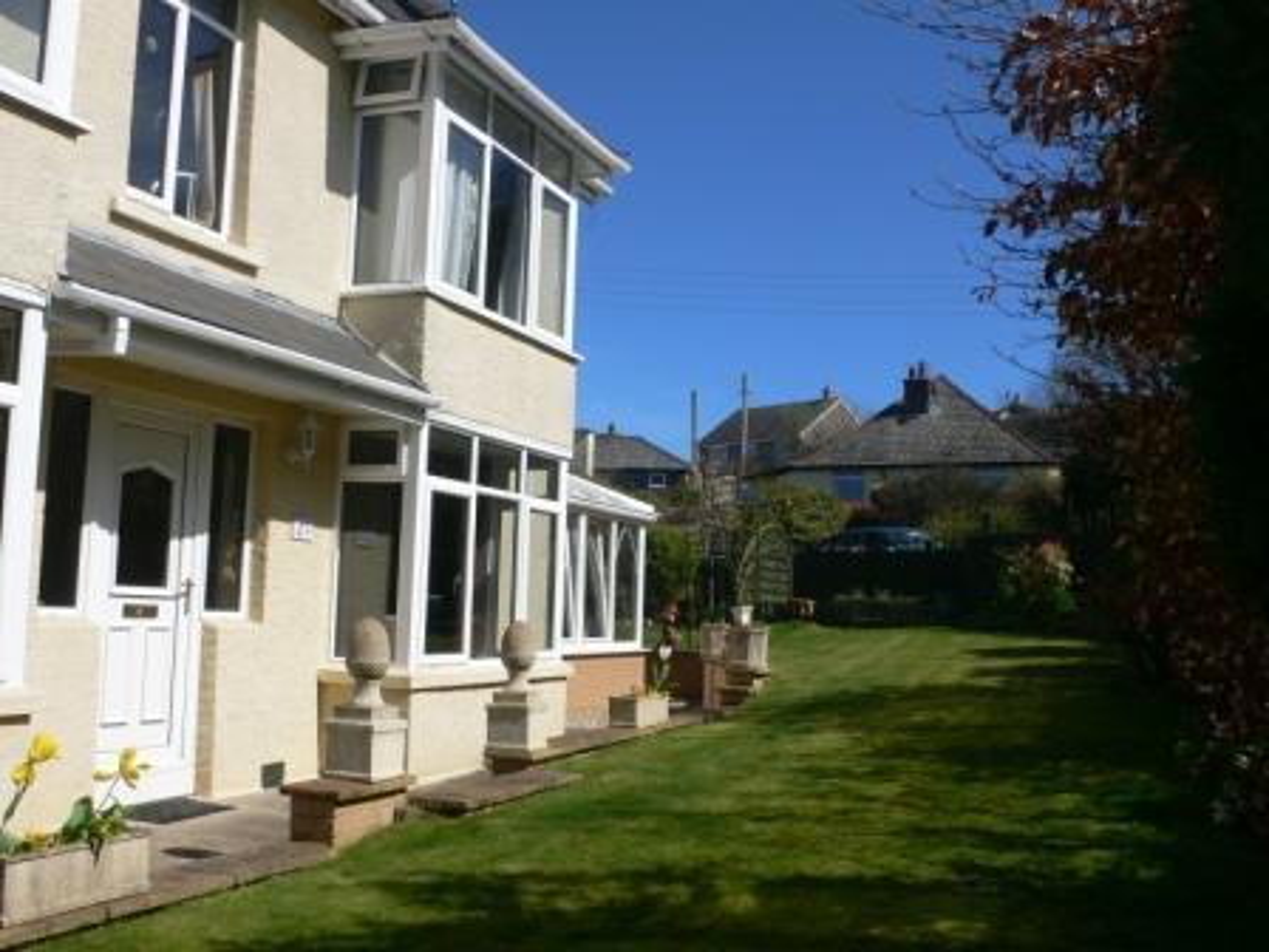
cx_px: 634
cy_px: 476
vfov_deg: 41.8
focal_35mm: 34
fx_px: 1246
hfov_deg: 54.0
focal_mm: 6.3
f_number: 5.6
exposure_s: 1/400
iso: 80
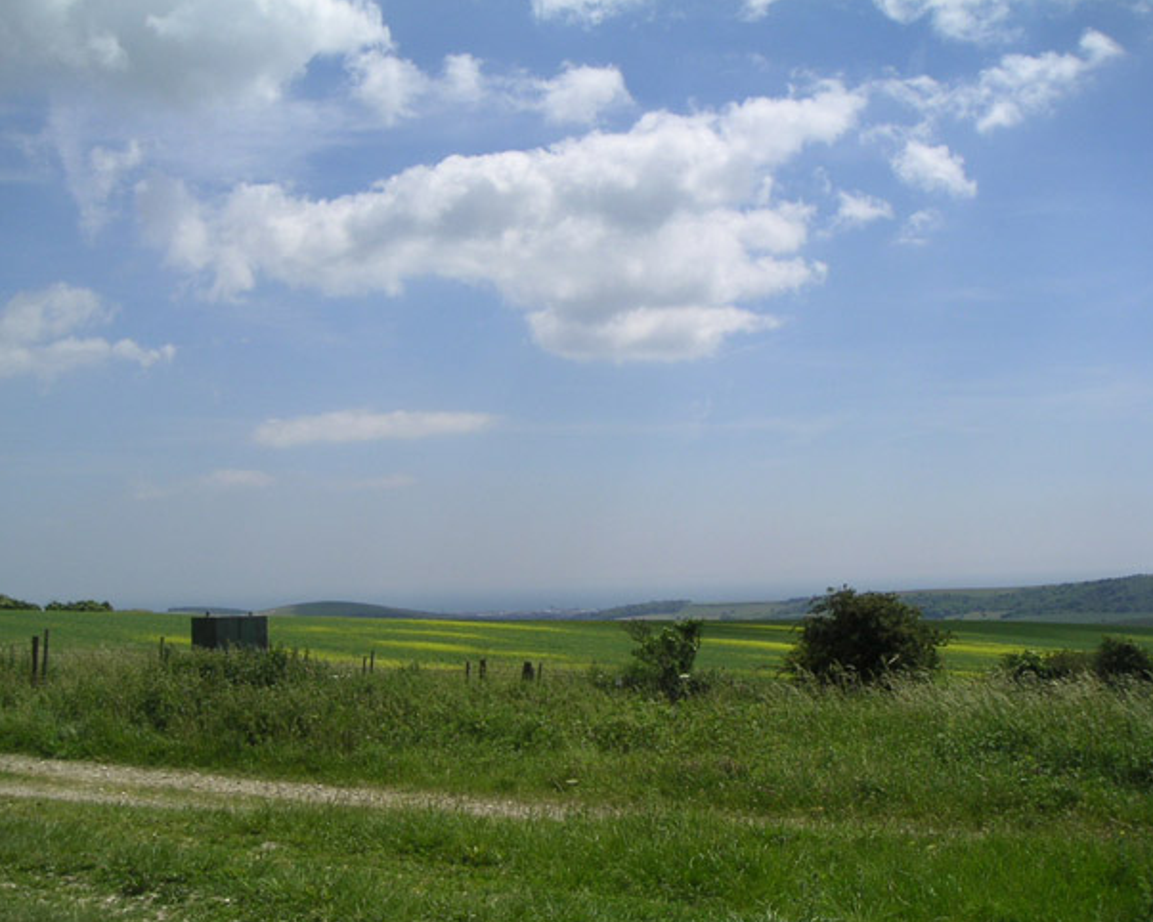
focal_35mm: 40
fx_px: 1365
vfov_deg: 37.3
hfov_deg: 45.8
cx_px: 545
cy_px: 463
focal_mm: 6
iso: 50
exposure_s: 1/350
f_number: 6.7
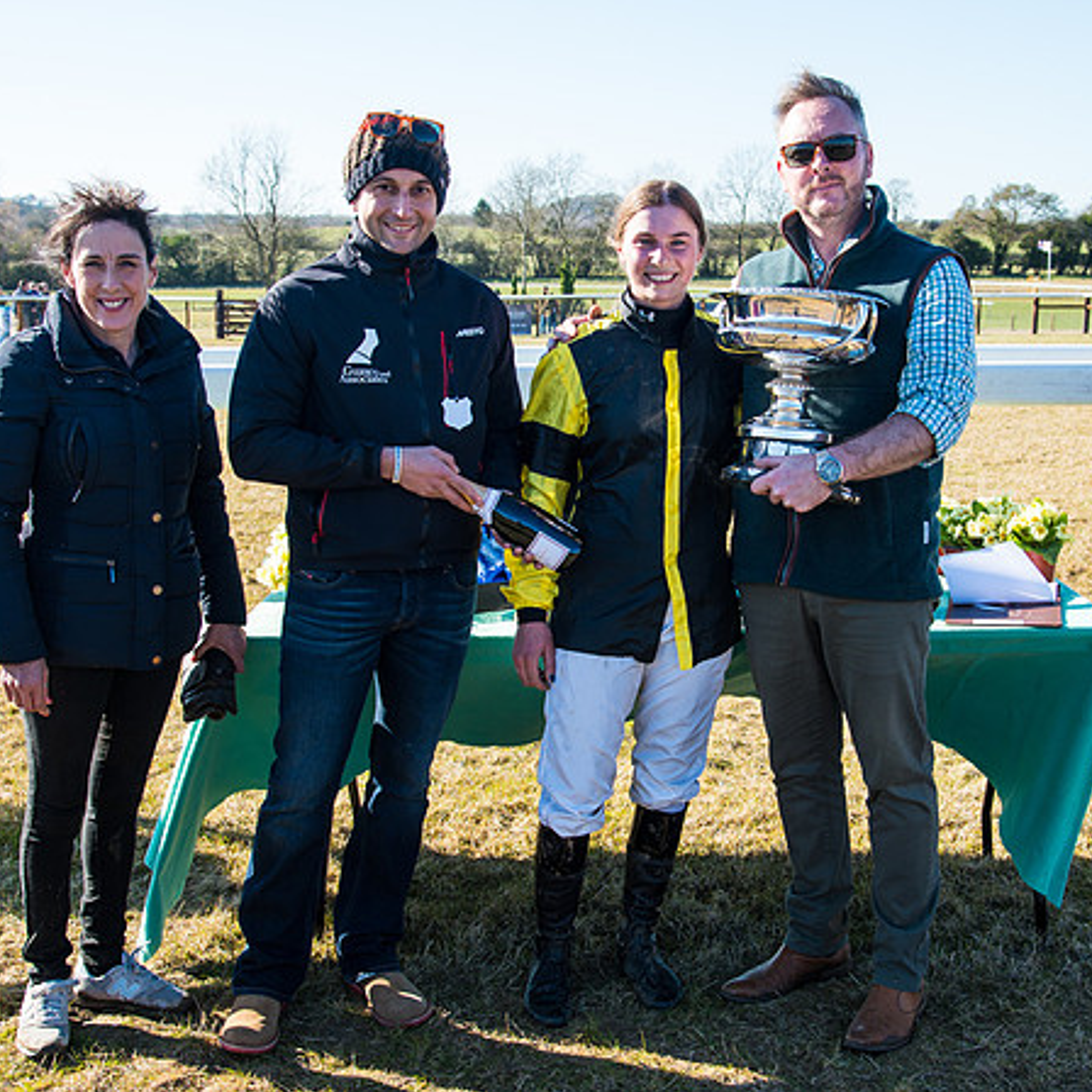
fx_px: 1713
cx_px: 605
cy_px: 567
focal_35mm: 48
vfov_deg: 35.4
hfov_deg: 35.3
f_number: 5
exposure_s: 1/200
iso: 125
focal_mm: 34
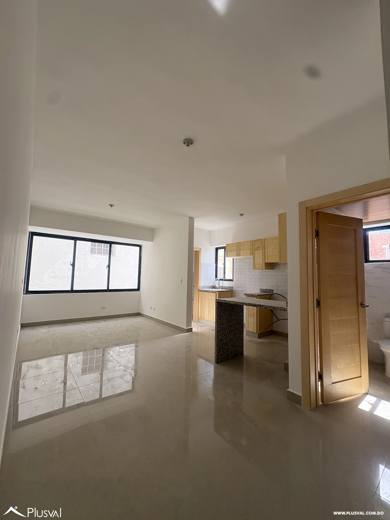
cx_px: 195
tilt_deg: +6.1
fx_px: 210
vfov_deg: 102.1
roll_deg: -1.3
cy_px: 260
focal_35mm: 14
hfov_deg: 85.7
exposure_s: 1/169
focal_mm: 2.22
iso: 50
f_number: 2.2
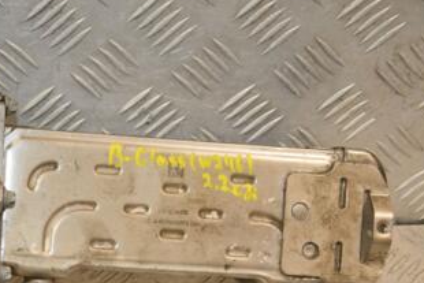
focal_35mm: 116
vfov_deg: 11.8
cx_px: 44
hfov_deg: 17.4
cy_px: 252
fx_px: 1367
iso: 800
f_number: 6.3
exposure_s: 1/200
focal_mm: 40
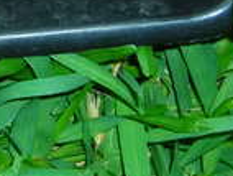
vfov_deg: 6.9
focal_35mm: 214
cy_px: -43
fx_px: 1443
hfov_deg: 8.8
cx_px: -203
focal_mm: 6.3
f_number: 3.2
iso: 50
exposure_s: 1/60.1
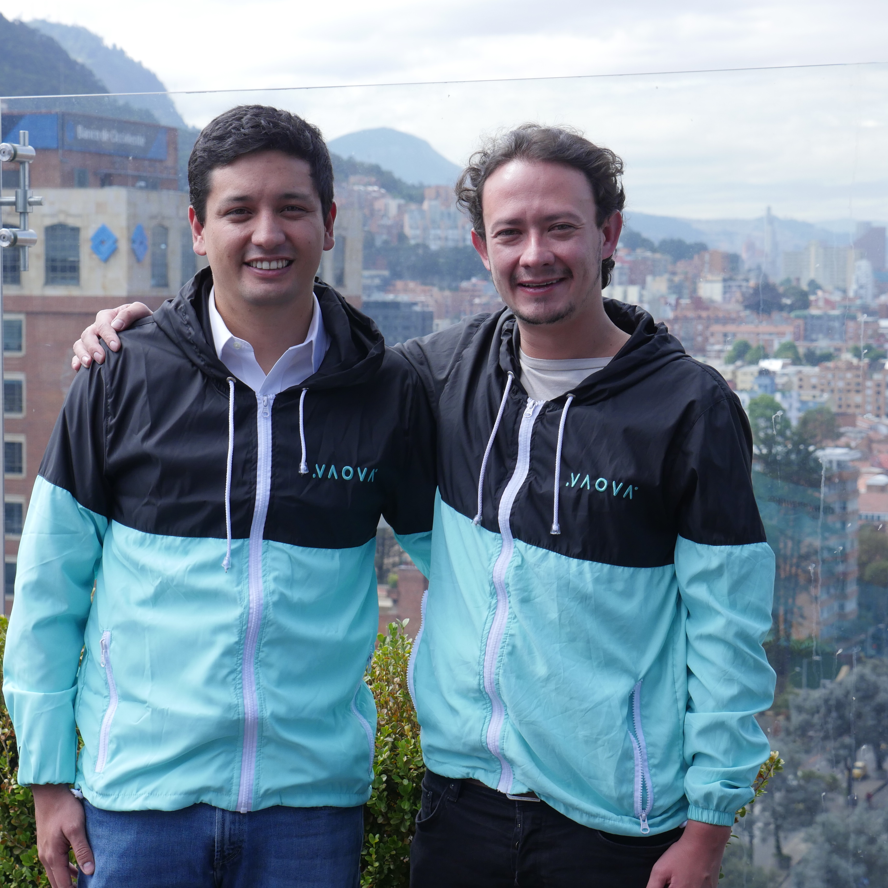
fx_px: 2409
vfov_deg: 20.9
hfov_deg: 20.9
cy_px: 444
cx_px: 358
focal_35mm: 83
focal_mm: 35
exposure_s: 1/500
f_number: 5.6
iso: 400
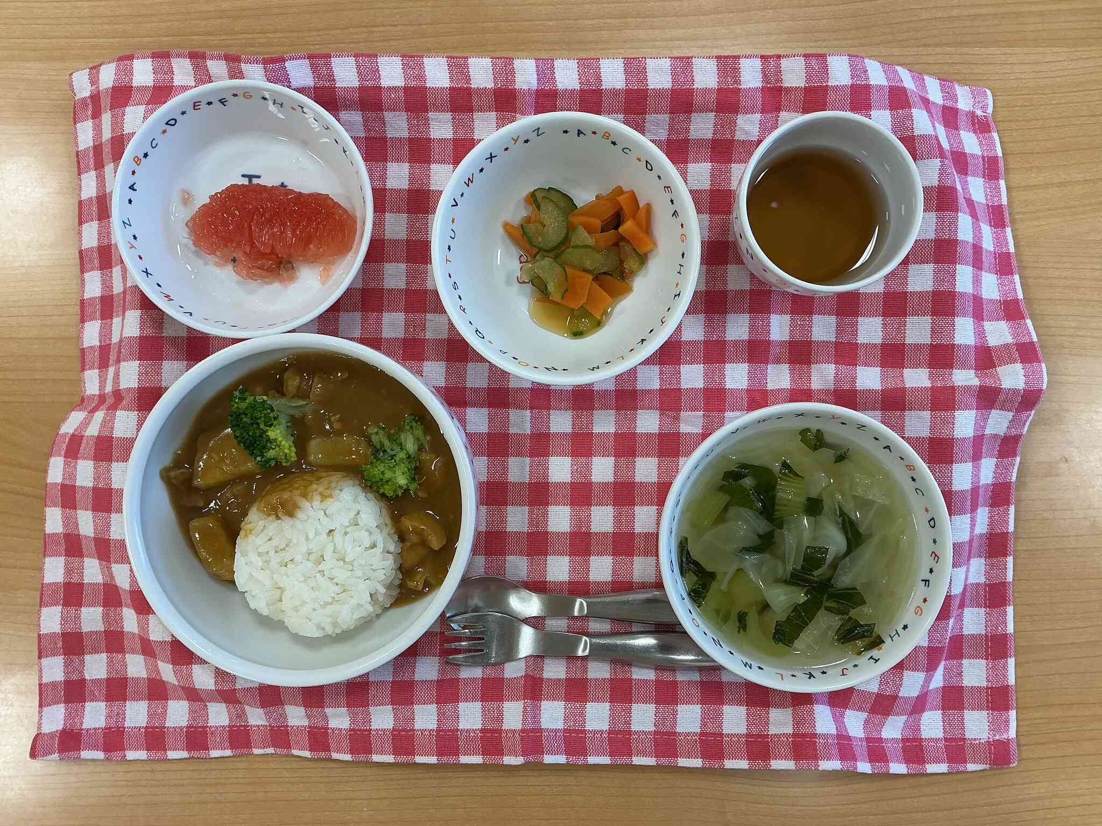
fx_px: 923
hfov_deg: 61.7
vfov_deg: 48.2
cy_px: 413
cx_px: 551
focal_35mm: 29
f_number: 1.8
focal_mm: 3
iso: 40
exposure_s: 1/120
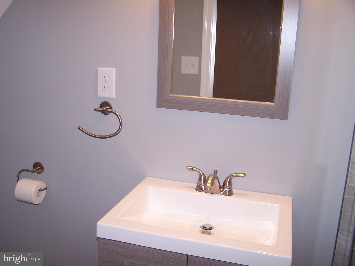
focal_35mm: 38
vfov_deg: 37.7
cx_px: 178
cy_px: 133
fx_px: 390
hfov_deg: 49.0
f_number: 2.8
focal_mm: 6.3
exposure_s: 1/60
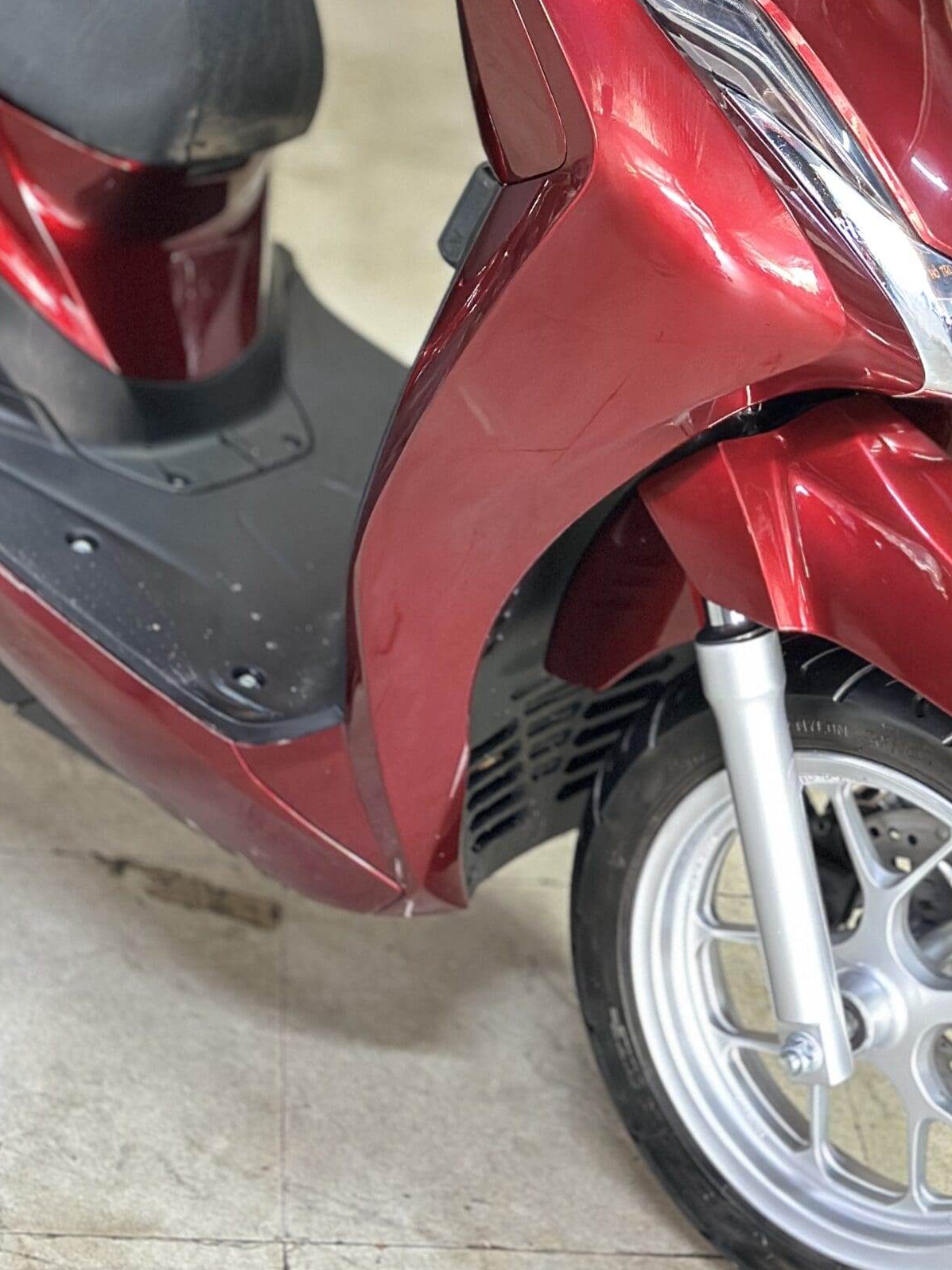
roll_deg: -11.4
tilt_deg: -22.0
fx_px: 2824
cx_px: 705
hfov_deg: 19.0
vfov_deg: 25.0
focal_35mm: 77
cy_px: 302
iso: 800
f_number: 1.78
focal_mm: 6.86
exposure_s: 1/25
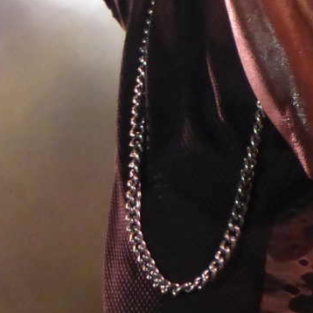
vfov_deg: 6.1
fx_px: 2926
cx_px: 205
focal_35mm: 286
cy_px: -38
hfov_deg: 6.1
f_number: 2.8
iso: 640
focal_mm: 20.9
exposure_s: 1/60
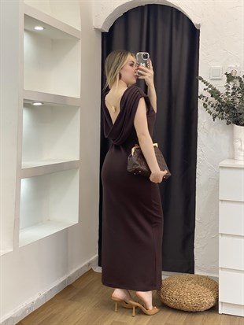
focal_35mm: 52
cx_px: 122
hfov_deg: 28.0
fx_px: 488
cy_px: 162
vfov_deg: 36.8
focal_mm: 6
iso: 100
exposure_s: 1/122
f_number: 2
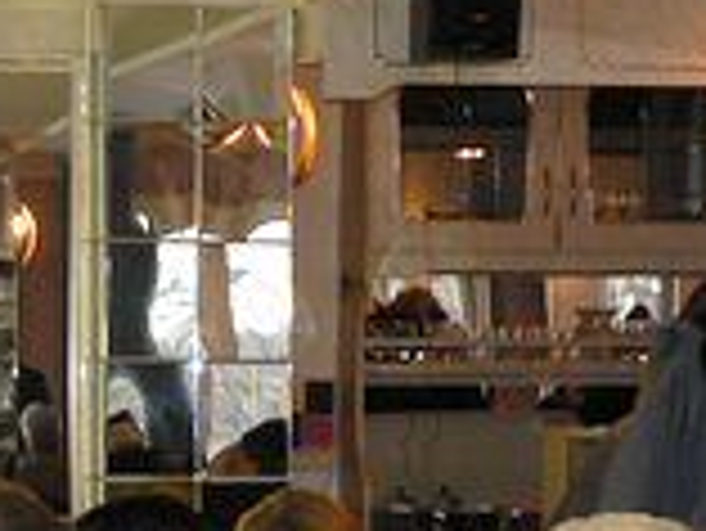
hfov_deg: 10.3
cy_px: 781
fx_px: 3898
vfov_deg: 7.7
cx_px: 234
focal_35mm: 191
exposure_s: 1/60
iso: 200
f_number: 3.2
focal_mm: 10.2
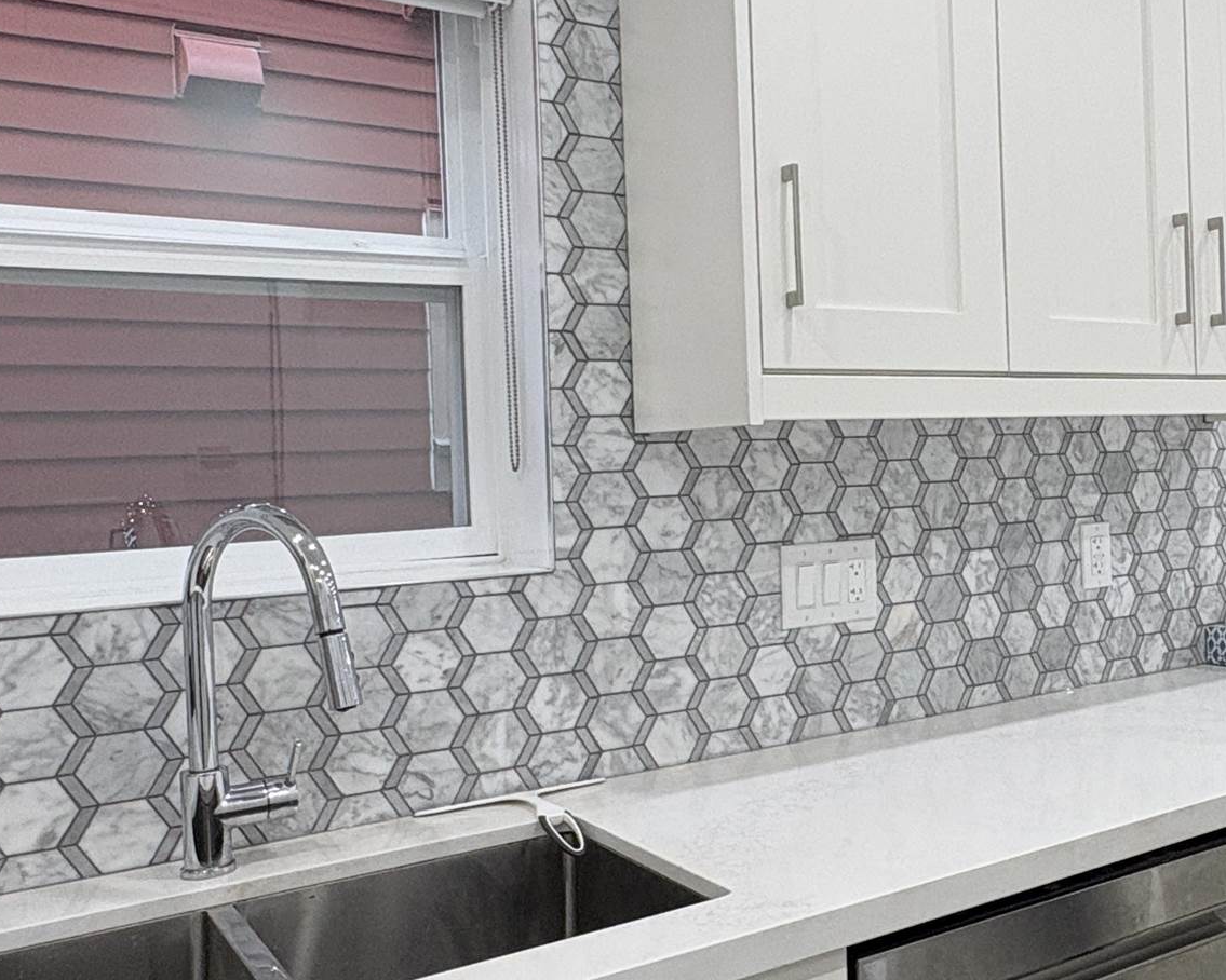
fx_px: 1343
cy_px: 462
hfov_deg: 46.9
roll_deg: +2.8
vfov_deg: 40.1
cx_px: 953
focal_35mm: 37
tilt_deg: -1.0
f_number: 2.2
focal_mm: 2.22
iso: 125
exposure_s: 1/120
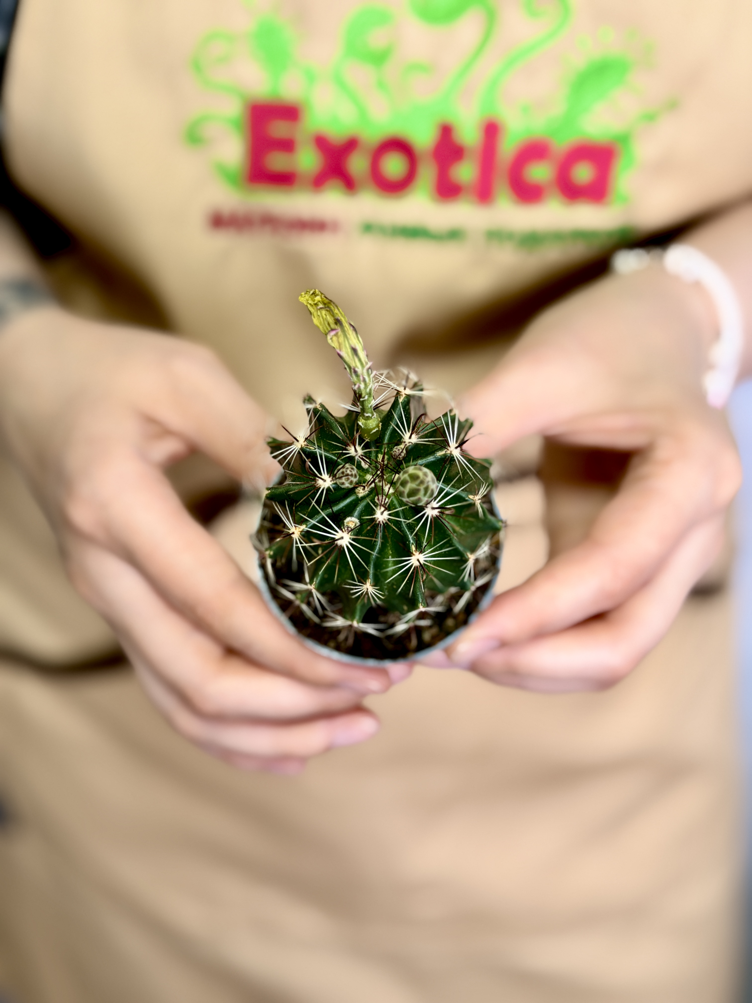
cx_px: 376
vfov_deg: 39.7
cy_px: 502
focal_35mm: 48
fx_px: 1390
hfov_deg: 30.3
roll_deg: -2.1
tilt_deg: -39.6
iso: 64
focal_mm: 6.76
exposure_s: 1/121
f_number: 1.78
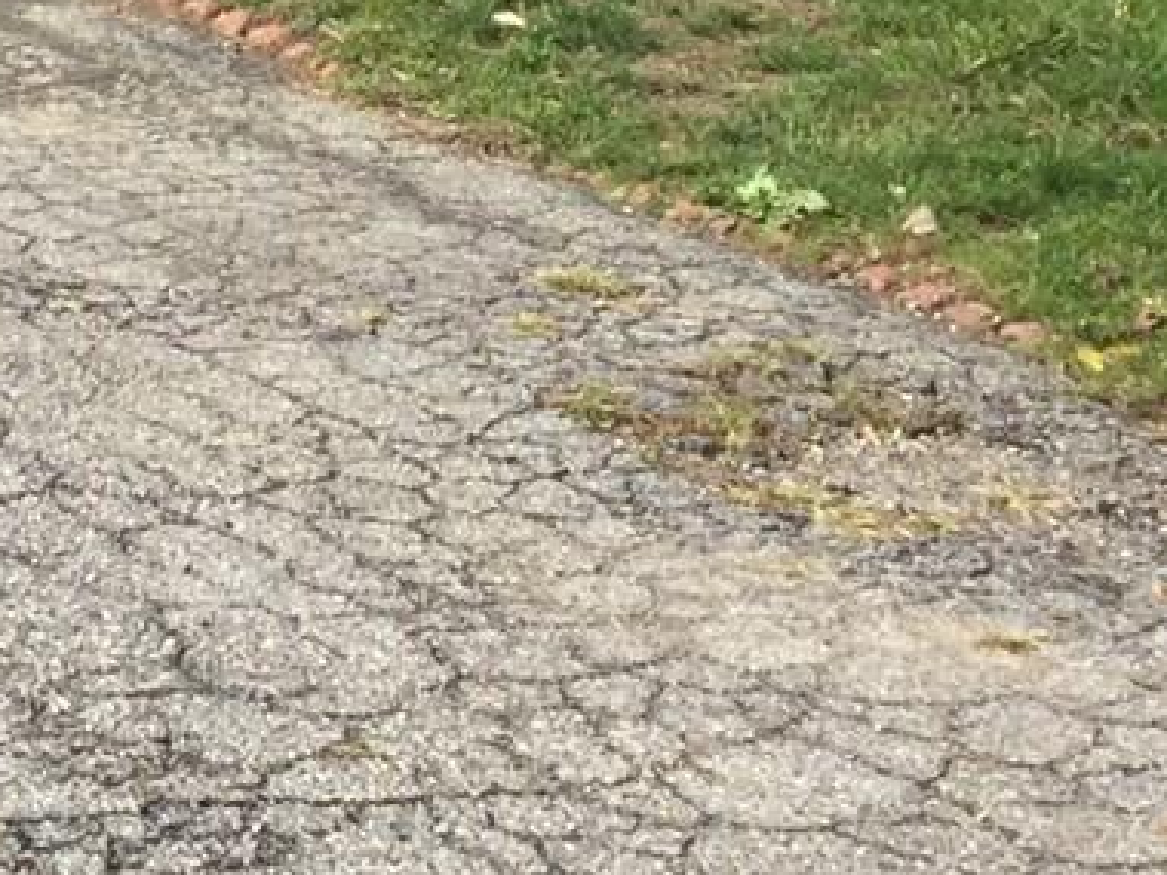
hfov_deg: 11.7
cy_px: -375
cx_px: -126
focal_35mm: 167
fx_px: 5630
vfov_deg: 8.7
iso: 25
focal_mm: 3.3
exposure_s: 1/791
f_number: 2.4
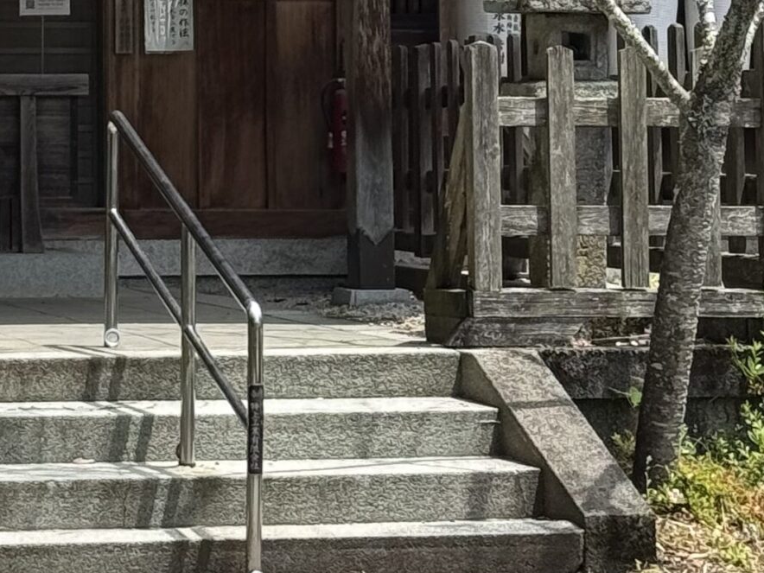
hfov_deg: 14.1
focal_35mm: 139
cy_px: -236
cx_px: 68
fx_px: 3068
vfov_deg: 10.4
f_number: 1.78
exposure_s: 1/1287
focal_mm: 6.76
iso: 64
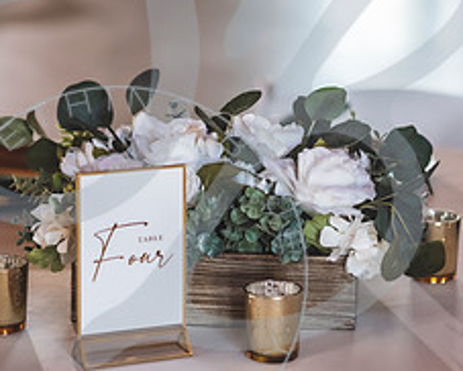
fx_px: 2167
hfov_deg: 12.2
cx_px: 210
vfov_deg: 9.8
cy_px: 120
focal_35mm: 158
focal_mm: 85
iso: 1000
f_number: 2.8
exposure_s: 1/250
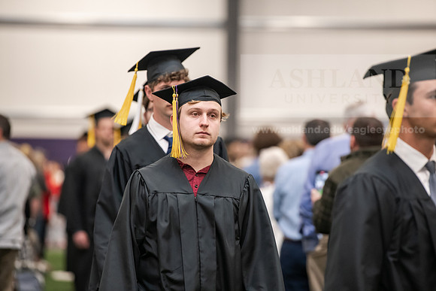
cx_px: 218
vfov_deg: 7.0
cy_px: 146
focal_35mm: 195
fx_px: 2362
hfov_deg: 10.5
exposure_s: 1/200
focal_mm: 195
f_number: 3.2
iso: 2500
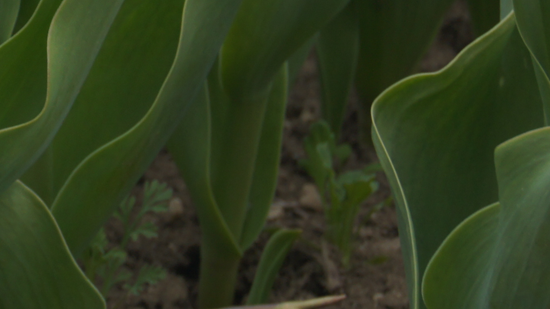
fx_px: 3850
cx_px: -253
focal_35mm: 264
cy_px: -157
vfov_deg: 4.6
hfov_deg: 8.0
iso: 200
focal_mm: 50
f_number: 9
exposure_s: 1/80
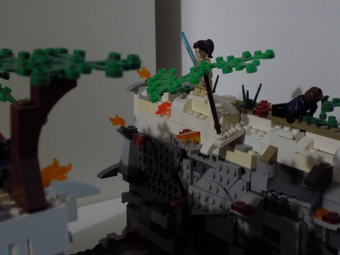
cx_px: 170
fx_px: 580
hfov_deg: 32.7
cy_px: 128
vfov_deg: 24.8
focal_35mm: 59
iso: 400
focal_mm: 10.5
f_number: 4
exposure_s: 1/13
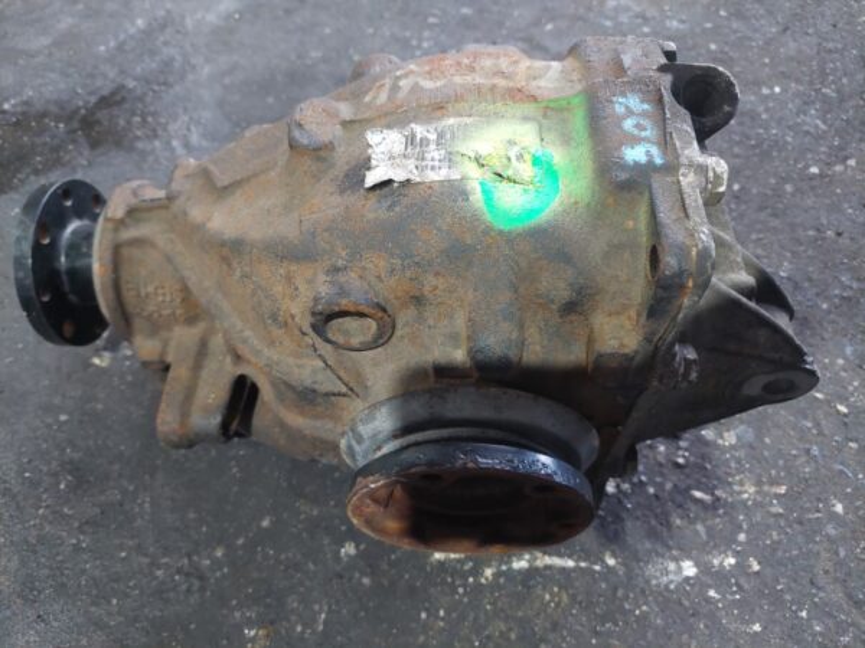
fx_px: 625
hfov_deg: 69.4
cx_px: 432
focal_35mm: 25
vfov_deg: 54.9
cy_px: 324
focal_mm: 5.23
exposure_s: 1/33.3
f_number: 1.8
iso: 400
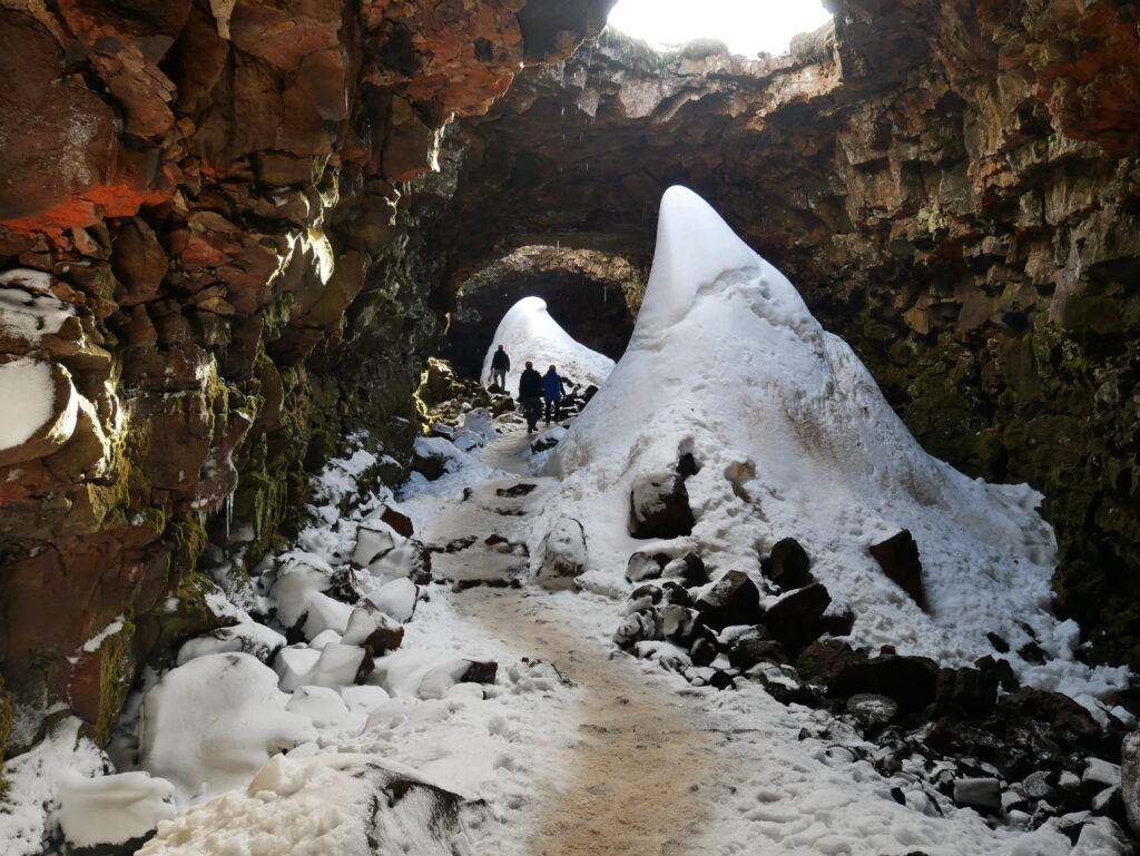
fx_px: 923
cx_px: 570
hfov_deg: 63.4
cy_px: 428
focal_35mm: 28
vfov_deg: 49.8
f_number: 3.6
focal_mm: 14
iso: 200
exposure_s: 1/80
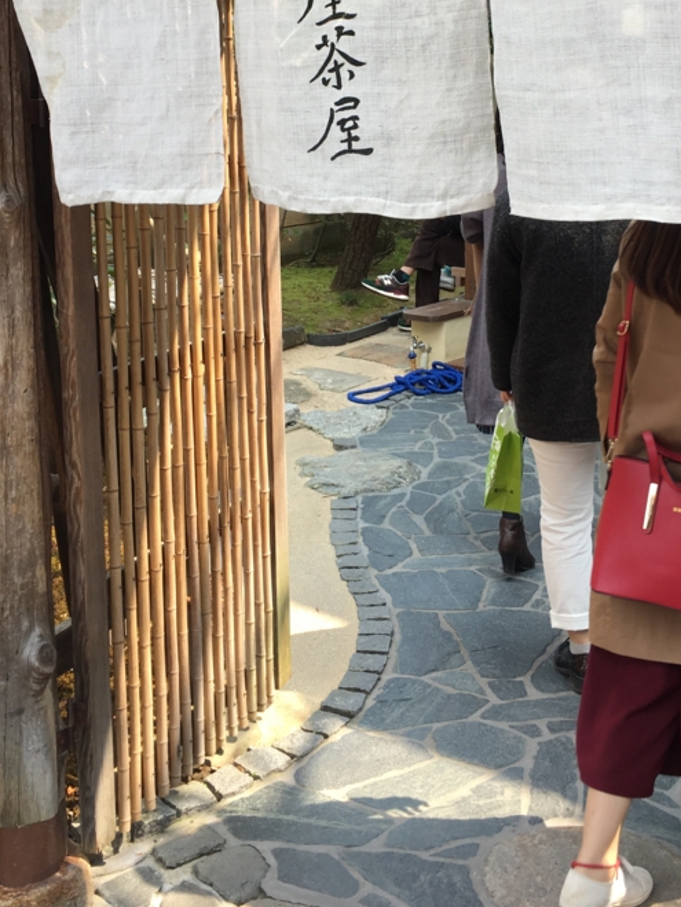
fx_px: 1180
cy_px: 216
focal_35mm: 45
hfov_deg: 32.1
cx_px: 399
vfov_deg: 40.8
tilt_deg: -4.6
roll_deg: +2.1
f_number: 2.2
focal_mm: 4.15
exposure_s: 1/190
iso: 25
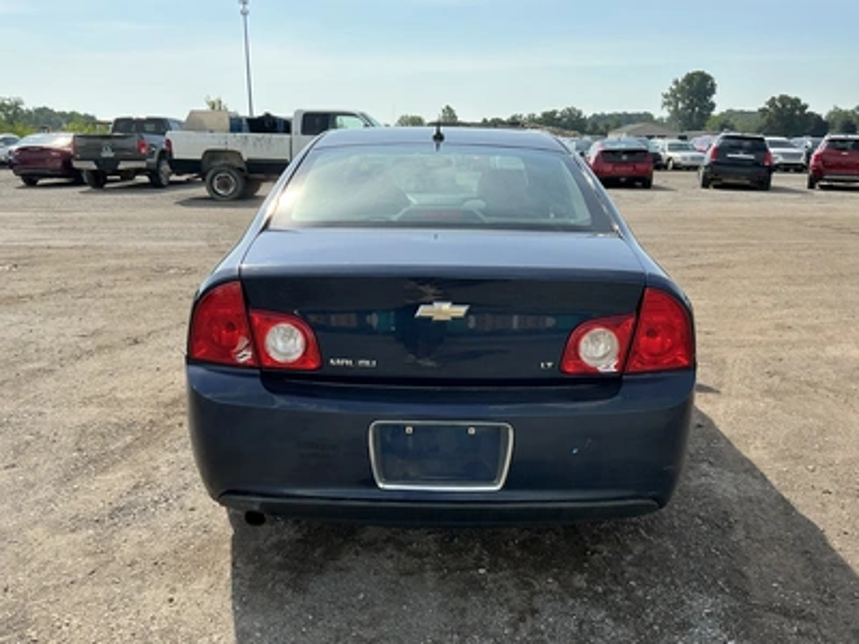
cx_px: 430
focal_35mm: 28
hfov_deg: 63.4
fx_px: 695
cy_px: 322
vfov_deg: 49.7
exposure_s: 1/1490
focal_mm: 3
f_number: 1.8
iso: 25
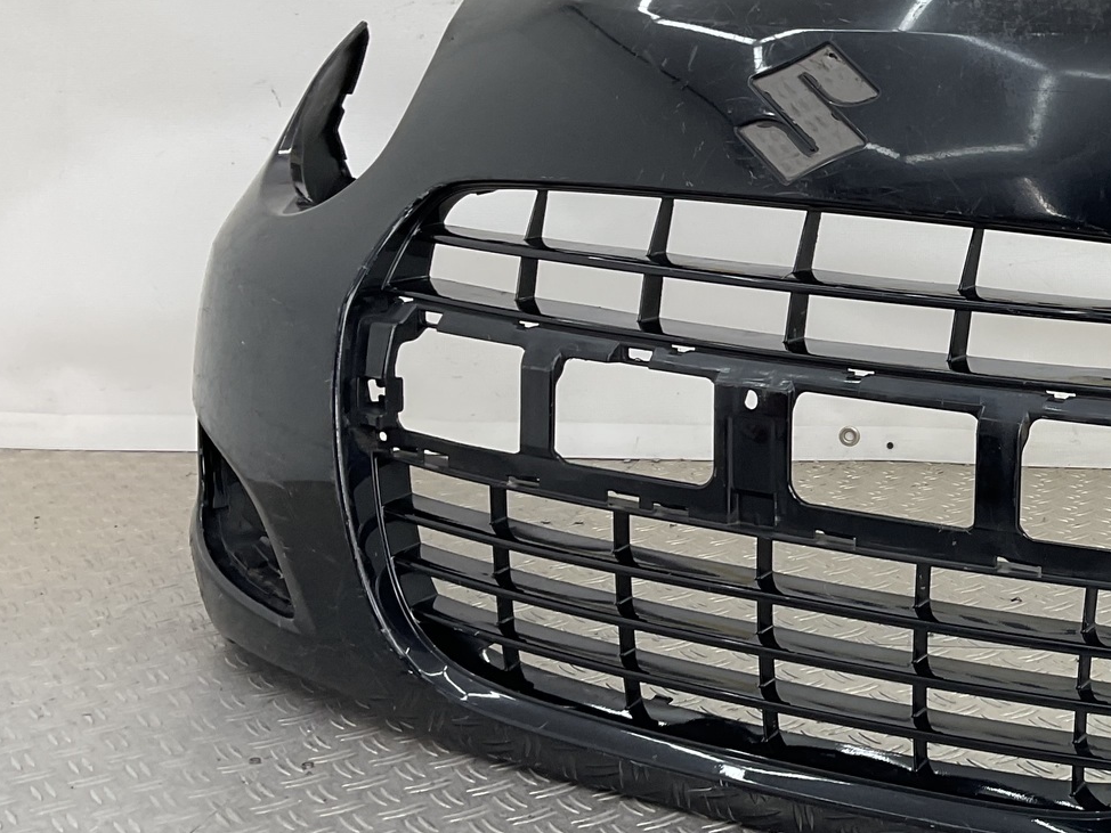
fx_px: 1926
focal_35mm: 60
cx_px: 1126
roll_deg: -3.0
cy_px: 293
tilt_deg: -12.2
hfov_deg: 29.9
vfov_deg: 24.3
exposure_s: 1/104
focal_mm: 3
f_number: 1.8
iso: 16
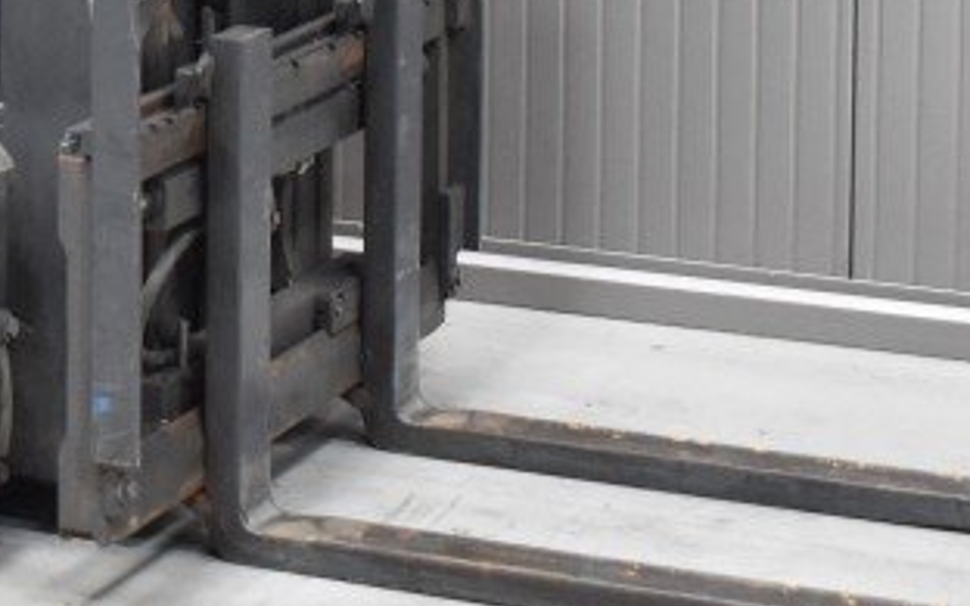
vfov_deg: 8.3
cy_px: -466
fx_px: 4045
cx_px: -221
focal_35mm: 153
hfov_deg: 13.3
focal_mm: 26
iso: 1600
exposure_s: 1/40
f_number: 4
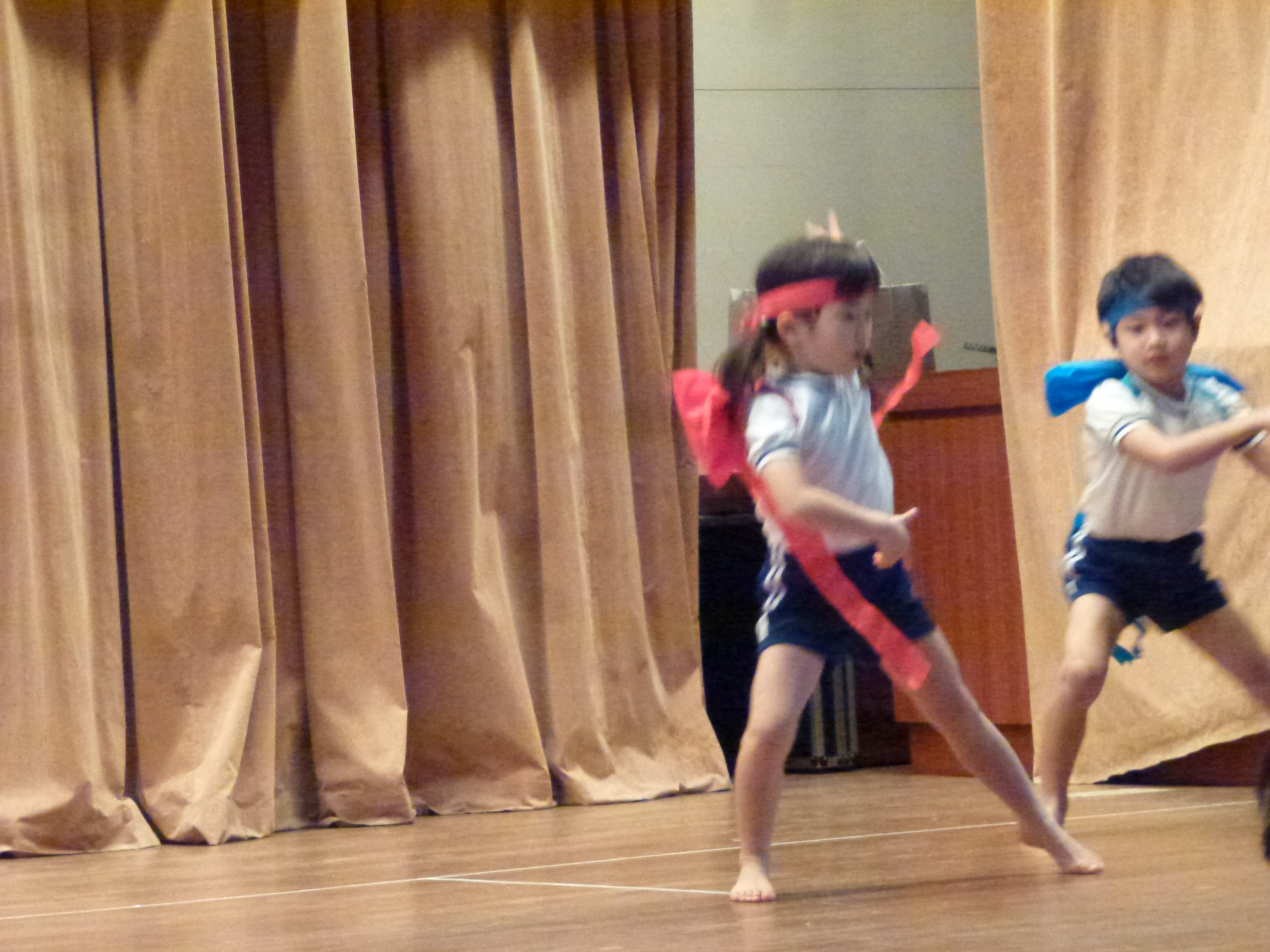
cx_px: 635
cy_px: 476
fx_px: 5210
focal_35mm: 142
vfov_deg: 10.4
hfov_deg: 13.9
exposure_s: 1/50
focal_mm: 25.5
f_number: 5.3
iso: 1600
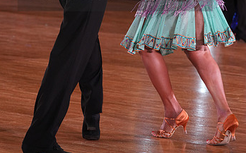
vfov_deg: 7.9
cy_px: -12
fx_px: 1105
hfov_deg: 12.7
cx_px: 116
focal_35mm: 165
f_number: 5
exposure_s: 1/200
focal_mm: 97
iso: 2000
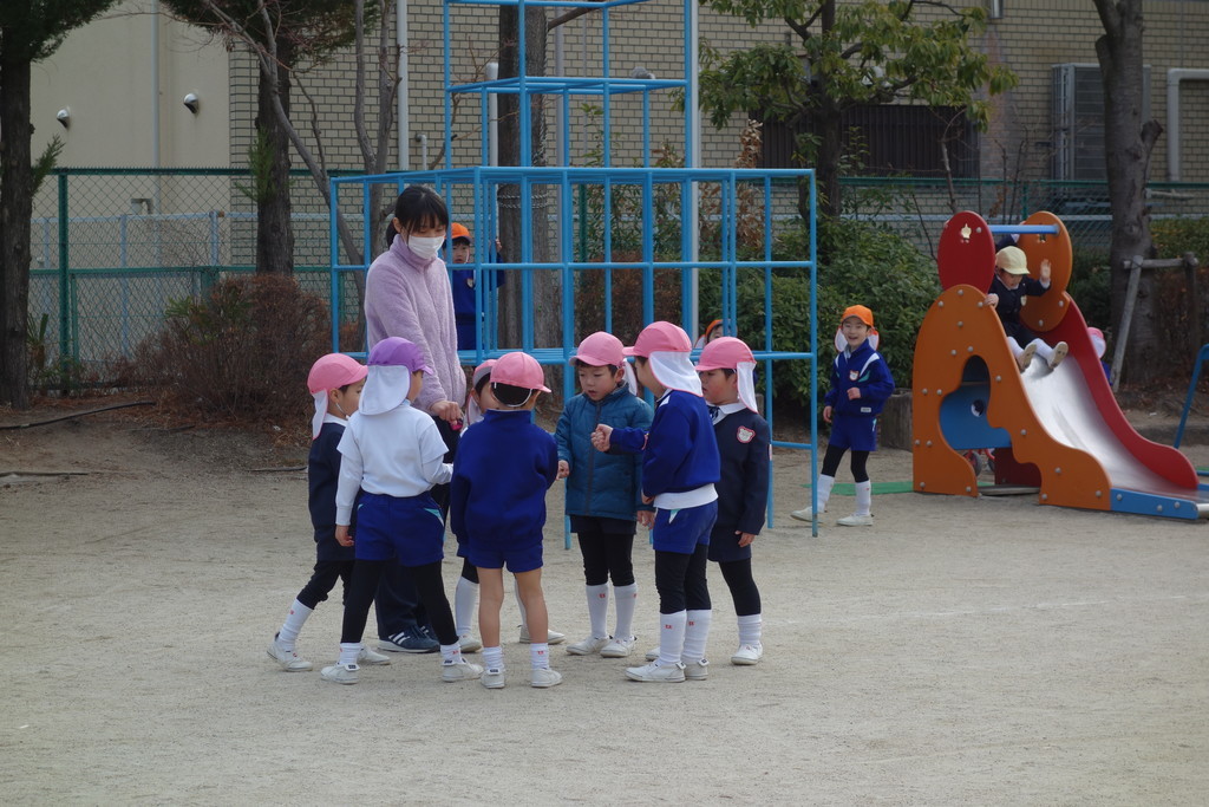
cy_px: 404
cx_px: 604
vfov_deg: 13.7
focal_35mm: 100
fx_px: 3359
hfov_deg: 20.4
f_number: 5.6
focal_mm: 37.1
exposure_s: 1/200
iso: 125
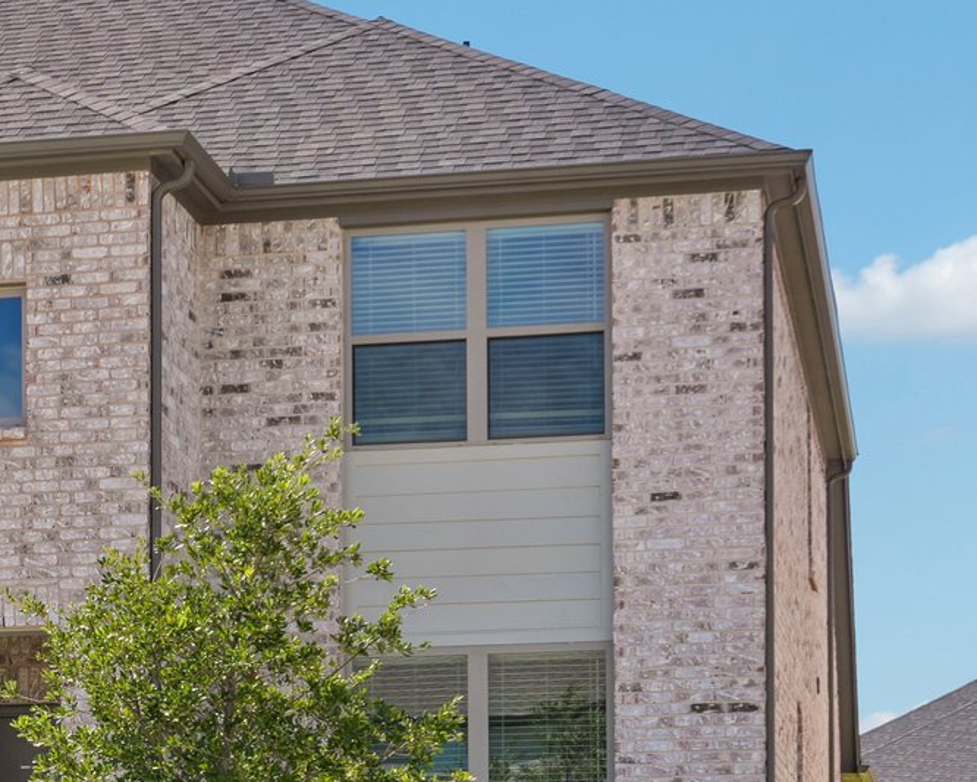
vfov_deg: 15.2
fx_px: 2921
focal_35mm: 101
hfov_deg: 18.1
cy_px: 467
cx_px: -163
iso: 100
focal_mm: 35
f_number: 8
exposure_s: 1/320
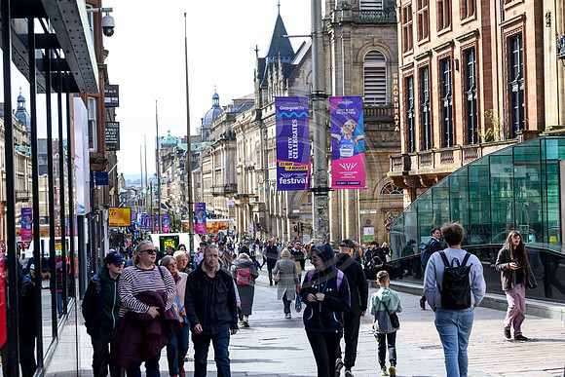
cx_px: 282
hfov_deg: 28.8
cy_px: 188
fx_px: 1099
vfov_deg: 19.5
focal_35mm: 70
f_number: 5
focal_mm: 70
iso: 500
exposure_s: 1/640
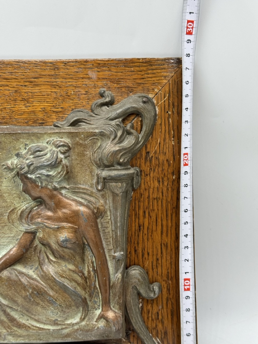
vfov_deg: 39.7
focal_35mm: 48
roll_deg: +1.8
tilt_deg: -27.2
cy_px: 172
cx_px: 129
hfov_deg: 30.3
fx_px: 477
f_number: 1.78
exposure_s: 1/178
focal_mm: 6.76
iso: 50
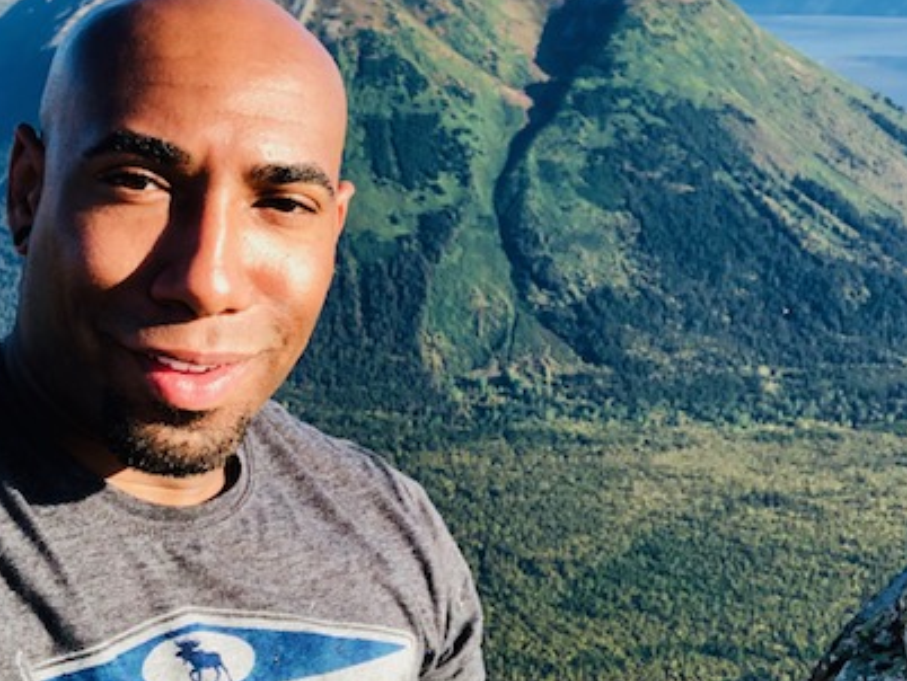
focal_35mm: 51
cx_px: 253
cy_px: 294
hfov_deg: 36.8
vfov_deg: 28.6
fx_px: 1337
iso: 20
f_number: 2.2
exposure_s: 1/480
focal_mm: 2.87
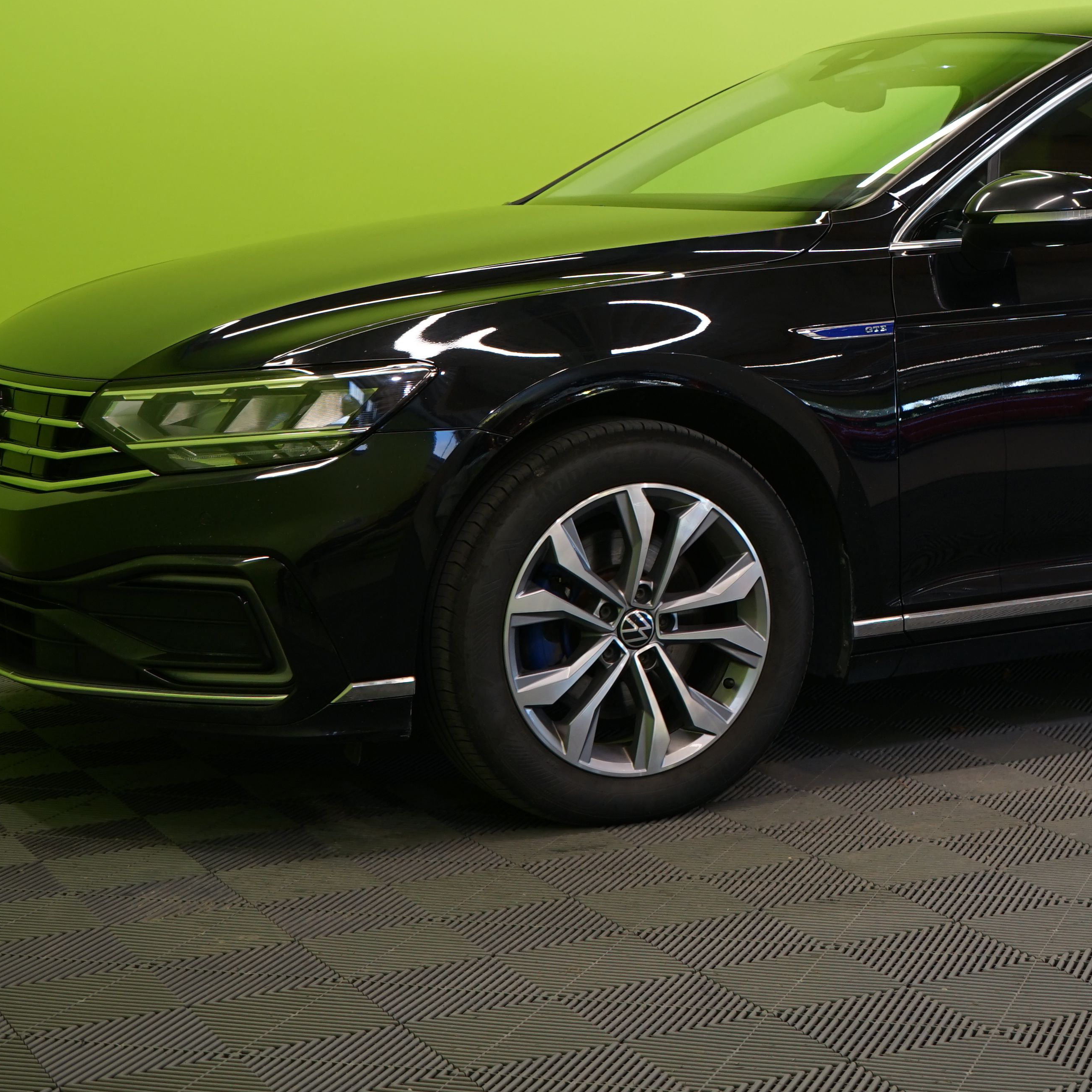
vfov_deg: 25.5
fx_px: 2391
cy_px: 288
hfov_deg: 25.1
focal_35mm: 67
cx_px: 954
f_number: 5.6
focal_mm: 34
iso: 400
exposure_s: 1/30
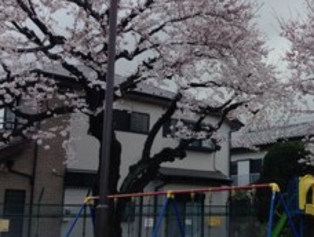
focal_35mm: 65
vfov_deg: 22.6
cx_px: 300
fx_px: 591
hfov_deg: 28.3
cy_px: 94
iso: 50
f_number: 2.4
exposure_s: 1/252
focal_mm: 4.12
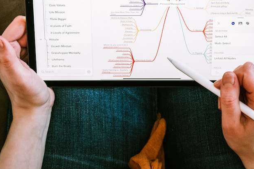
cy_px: 5
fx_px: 847
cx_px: 148
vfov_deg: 11.3
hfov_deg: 17.1
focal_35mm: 120
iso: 1250
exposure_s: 1/125
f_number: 4
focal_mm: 35
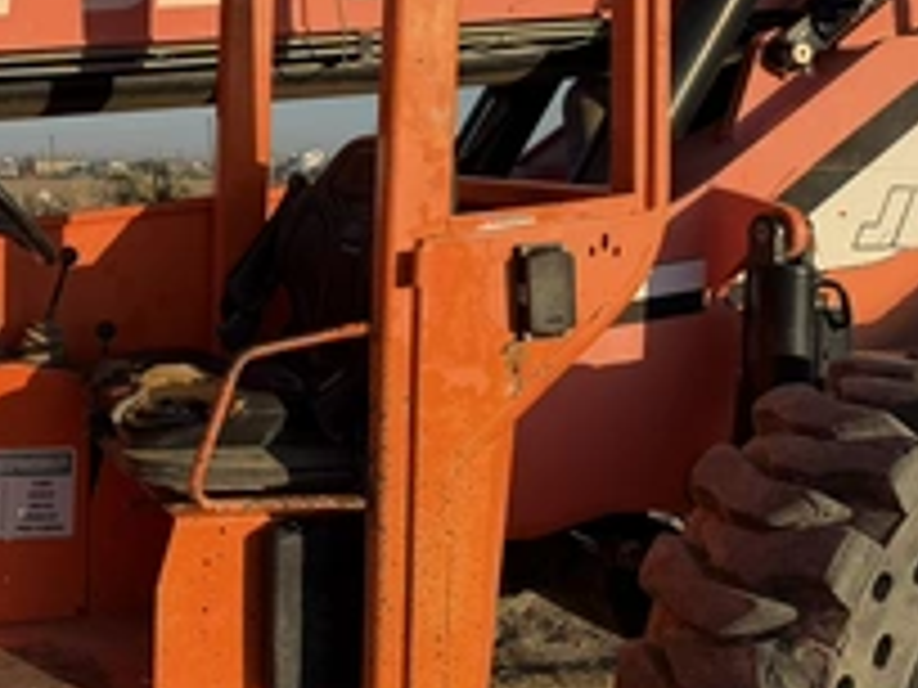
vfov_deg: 30.6
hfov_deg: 37.8
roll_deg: +0.7
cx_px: 99
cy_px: 207
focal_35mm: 47
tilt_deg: +0.8
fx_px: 1246
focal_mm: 6.76
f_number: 1.78
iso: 80
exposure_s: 1/3145
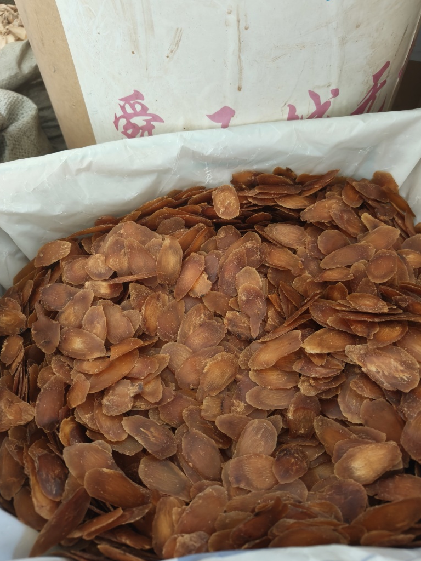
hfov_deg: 54.9
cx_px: 202
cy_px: 274
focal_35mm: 25
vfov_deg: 69.4
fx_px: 405
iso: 800
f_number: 1.8
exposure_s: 1/49.8
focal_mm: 5.59
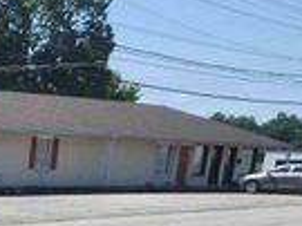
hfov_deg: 19.2
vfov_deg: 15.8
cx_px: -190
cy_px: 348
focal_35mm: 85
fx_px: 741
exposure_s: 1/1437
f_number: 1.8
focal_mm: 5.4
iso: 20
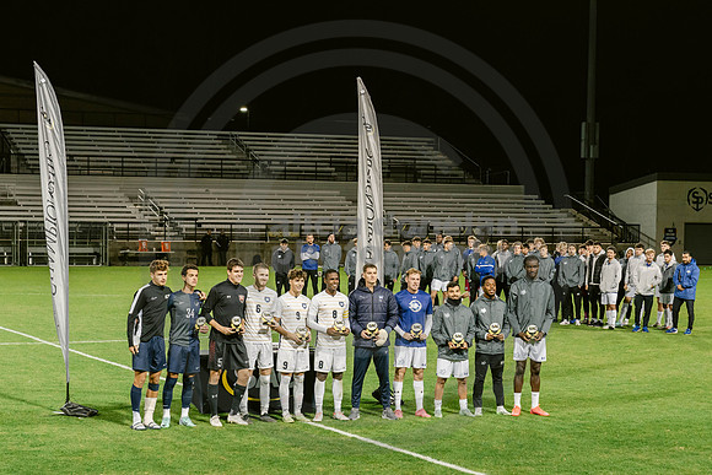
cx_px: 385
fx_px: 1765
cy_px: 283
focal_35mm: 89
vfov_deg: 15.3
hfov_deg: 22.8
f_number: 4.5
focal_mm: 70
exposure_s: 1/200
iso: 2000
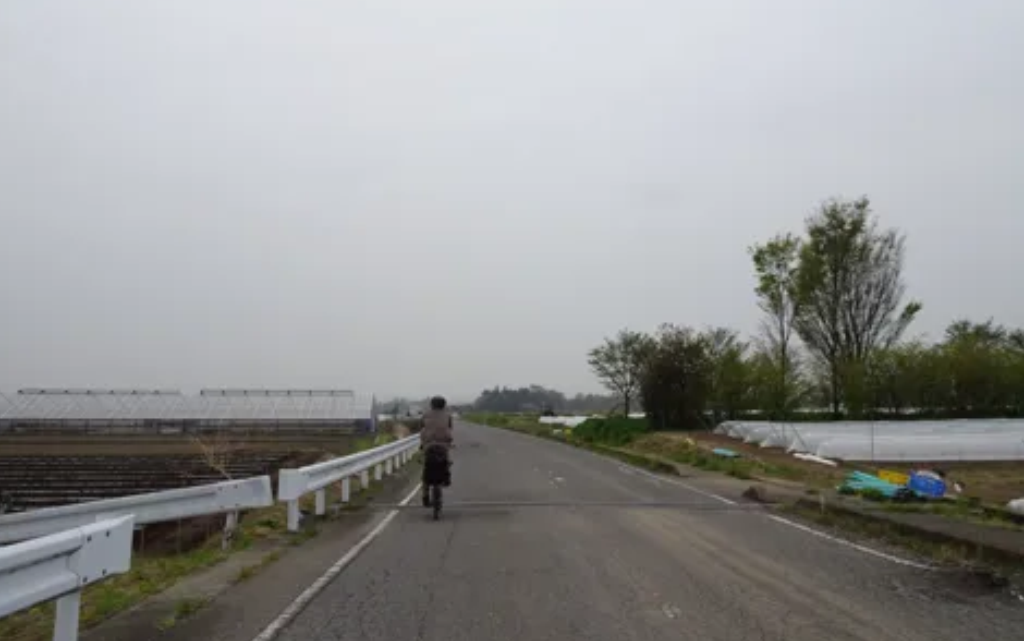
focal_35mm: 26
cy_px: 314
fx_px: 726
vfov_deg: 47.6
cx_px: 505
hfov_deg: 70.4
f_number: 3.5
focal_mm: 4.1
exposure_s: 1/1600
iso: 80
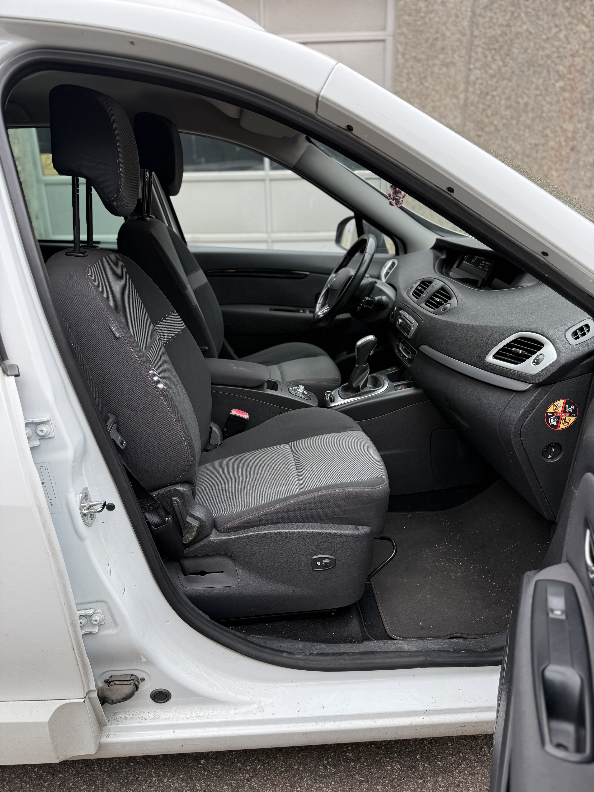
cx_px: 297
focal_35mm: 24
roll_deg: -0.1
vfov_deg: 71.6
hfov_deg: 56.8
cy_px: 396
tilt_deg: -17.7
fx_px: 549
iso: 100
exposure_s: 1/319
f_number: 1.78
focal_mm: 6.76
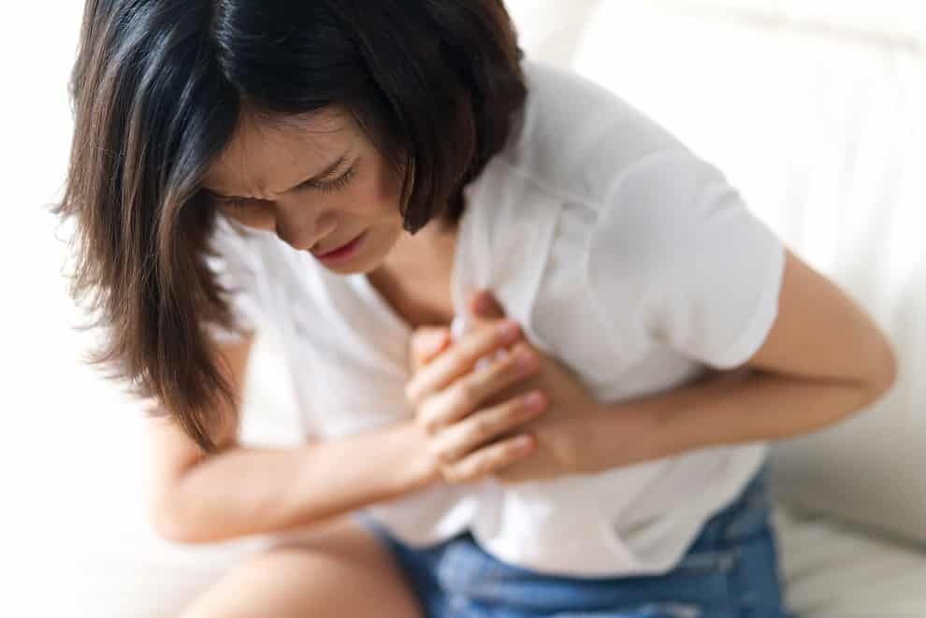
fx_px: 2187
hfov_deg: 23.9
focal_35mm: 85
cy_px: 309
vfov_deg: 16.1
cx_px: 463
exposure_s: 1/80
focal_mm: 85
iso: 1600
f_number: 1.8
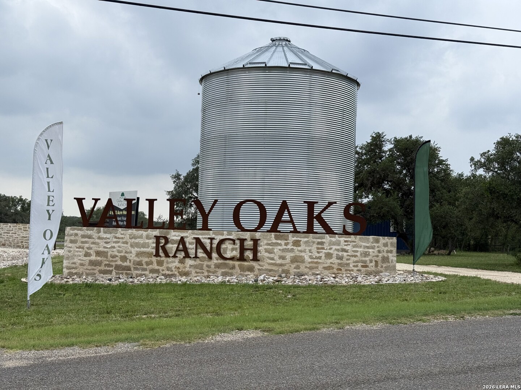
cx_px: 260
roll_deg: -1.7
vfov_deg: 30.3
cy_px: 195
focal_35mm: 48
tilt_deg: +3.8
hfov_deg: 39.7
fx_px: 722
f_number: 1.78
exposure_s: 1/1980
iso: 64
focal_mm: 6.76
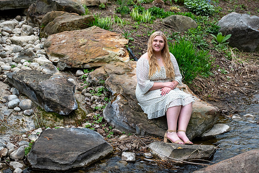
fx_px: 540
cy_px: 86
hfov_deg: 27.0
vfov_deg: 18.2
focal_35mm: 75
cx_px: 130
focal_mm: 50
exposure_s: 1/320
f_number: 4
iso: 250
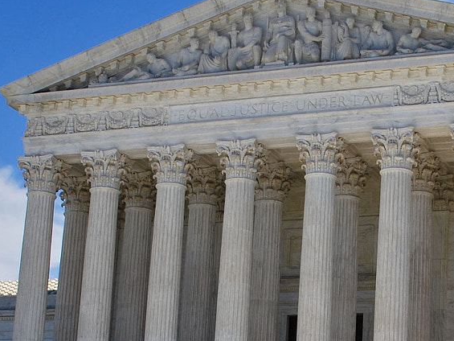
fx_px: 1181
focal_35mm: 90
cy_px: 284
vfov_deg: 16.3
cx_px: 318
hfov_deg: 21.6
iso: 125
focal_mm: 22
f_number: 10
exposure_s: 1/250
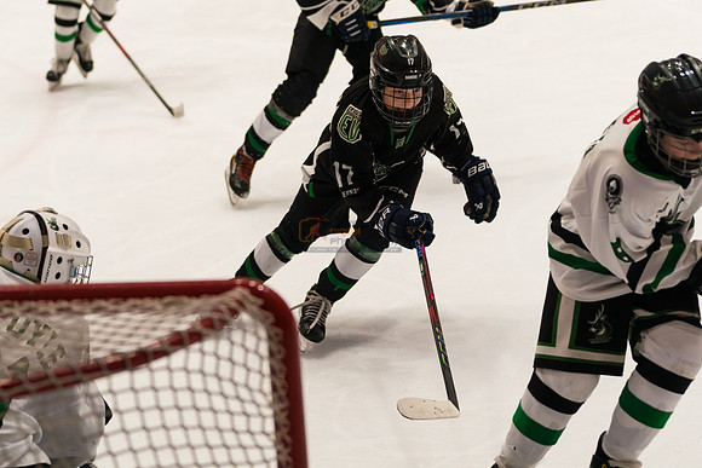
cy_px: 129
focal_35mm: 104
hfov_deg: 19.6
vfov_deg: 13.1
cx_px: 351
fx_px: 2033
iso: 2000
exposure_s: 1/1000
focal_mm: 72
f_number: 2.8
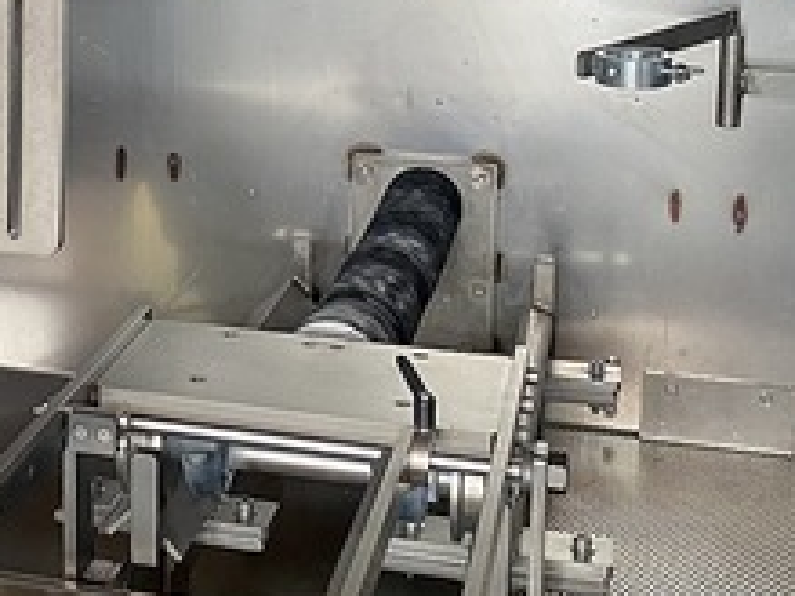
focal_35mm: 76
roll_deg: +0.1
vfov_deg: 18.9
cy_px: 7
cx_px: 51
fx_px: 1744
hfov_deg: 24.8
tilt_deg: -7.3
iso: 400
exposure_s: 1/57
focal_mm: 4.25
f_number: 1.8
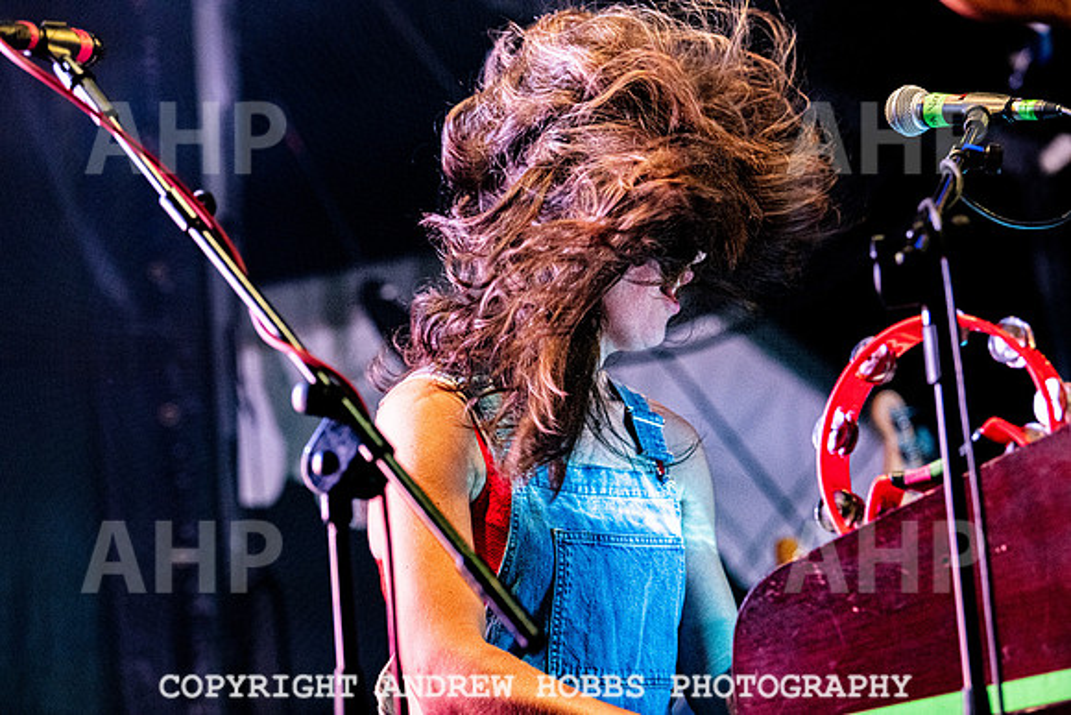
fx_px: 4017
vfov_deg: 10.2
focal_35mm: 135
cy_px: 358
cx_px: 536
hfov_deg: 15.2
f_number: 5
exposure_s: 1/800
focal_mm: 135
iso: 6400
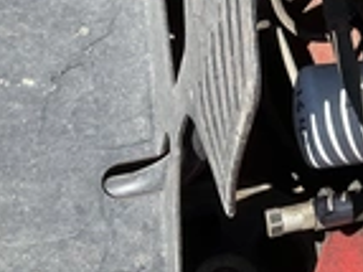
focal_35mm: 81
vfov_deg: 18.0
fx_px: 849
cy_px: 38
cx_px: 454
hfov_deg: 22.0
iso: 25
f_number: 1.8
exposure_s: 1/944
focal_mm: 3
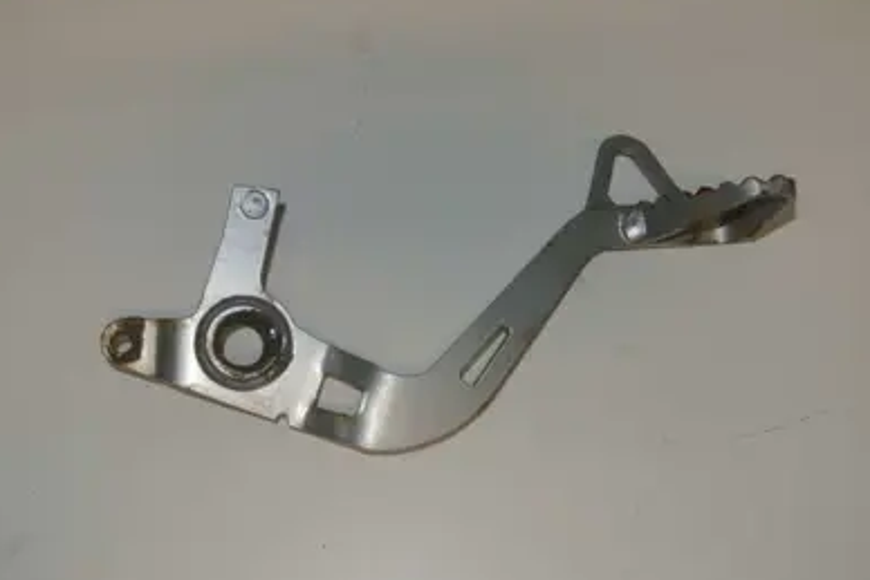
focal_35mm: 43
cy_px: 300
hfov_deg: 45.4
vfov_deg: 31.2
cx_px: 453
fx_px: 1039
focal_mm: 11.8
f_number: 3.8
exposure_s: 1/60
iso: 200
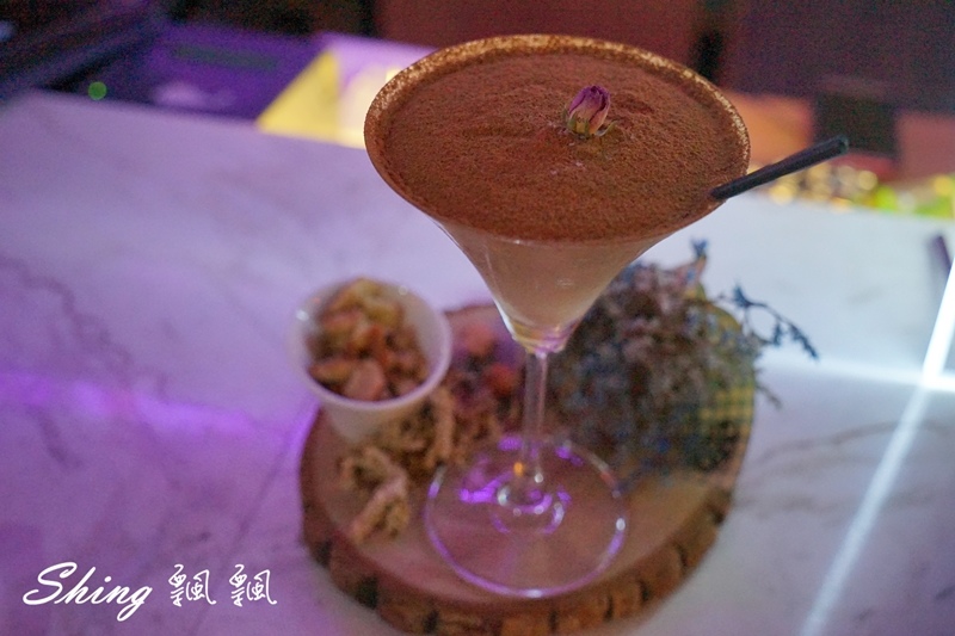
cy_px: 318
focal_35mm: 43
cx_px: 478
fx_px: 1140
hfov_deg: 45.4
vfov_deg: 31.2
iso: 6400
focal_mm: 43
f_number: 4
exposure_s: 1/30
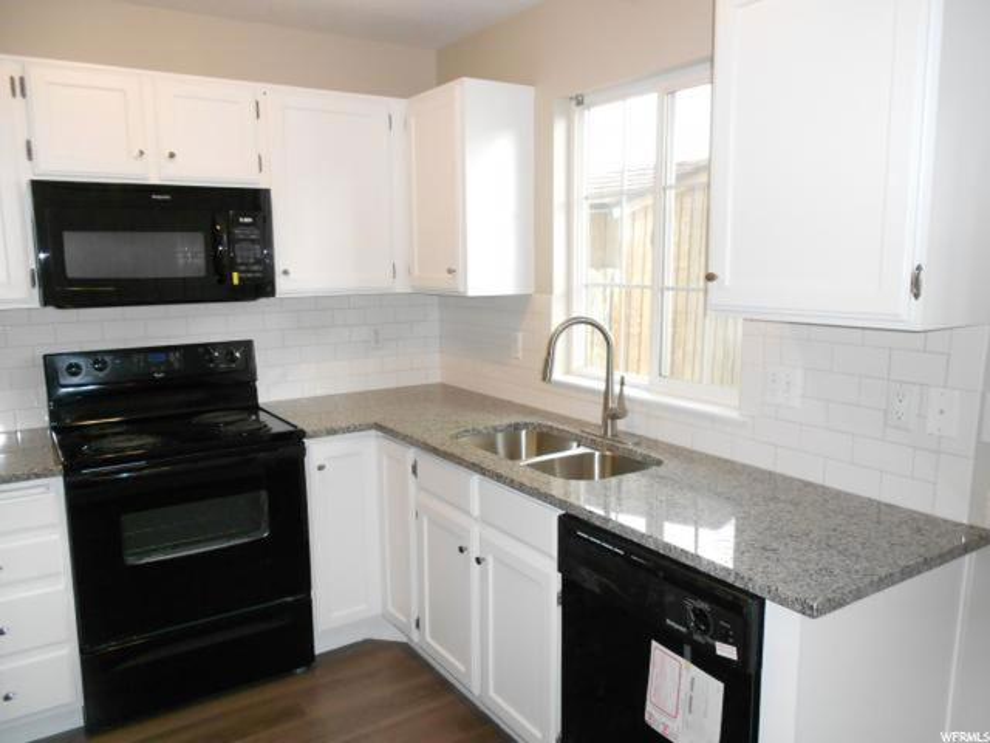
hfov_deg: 67.3
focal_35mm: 26
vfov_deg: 53.1
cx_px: 495
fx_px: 744
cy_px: 372
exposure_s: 1/25
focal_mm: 4.6
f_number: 3.2
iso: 250
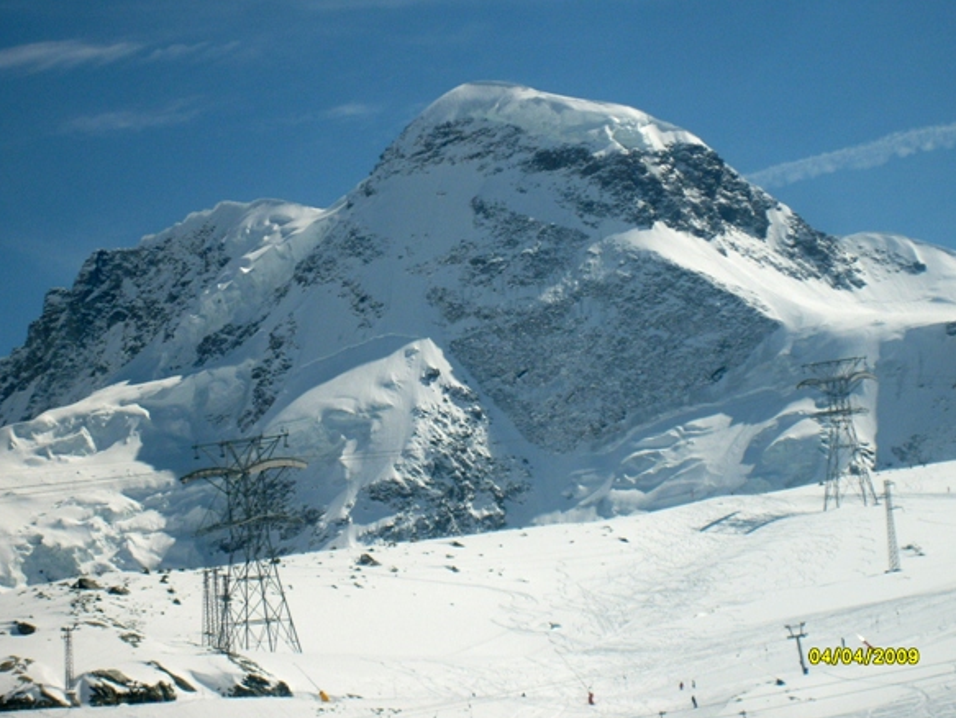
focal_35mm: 119
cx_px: 486
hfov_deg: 16.5
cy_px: 336
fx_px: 3288
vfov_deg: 12.5
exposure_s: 1/350
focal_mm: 17.4
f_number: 12.4
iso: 80
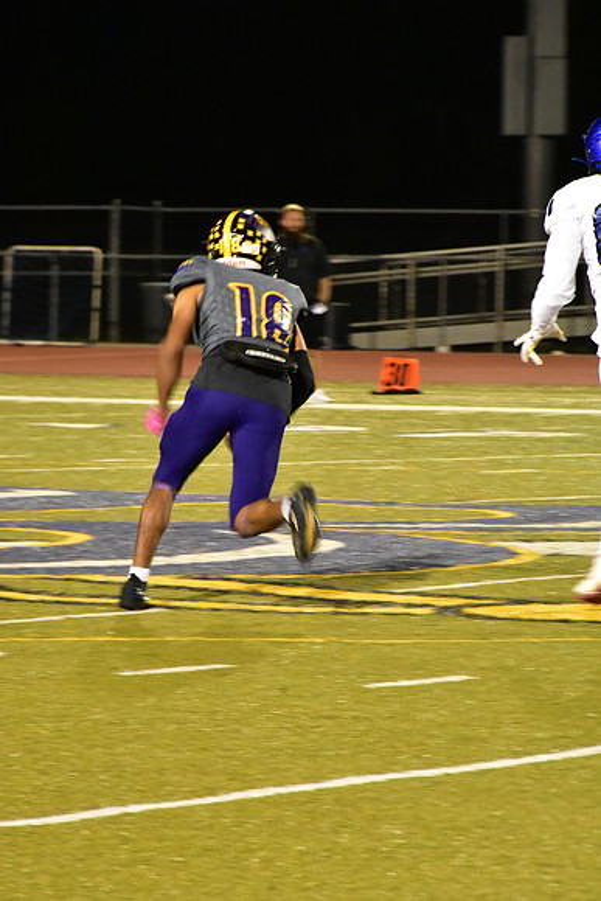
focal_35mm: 300
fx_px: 7507
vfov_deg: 6.9
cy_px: 450
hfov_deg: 4.6
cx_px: 300
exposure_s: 1/60
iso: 8000
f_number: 11
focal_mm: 200
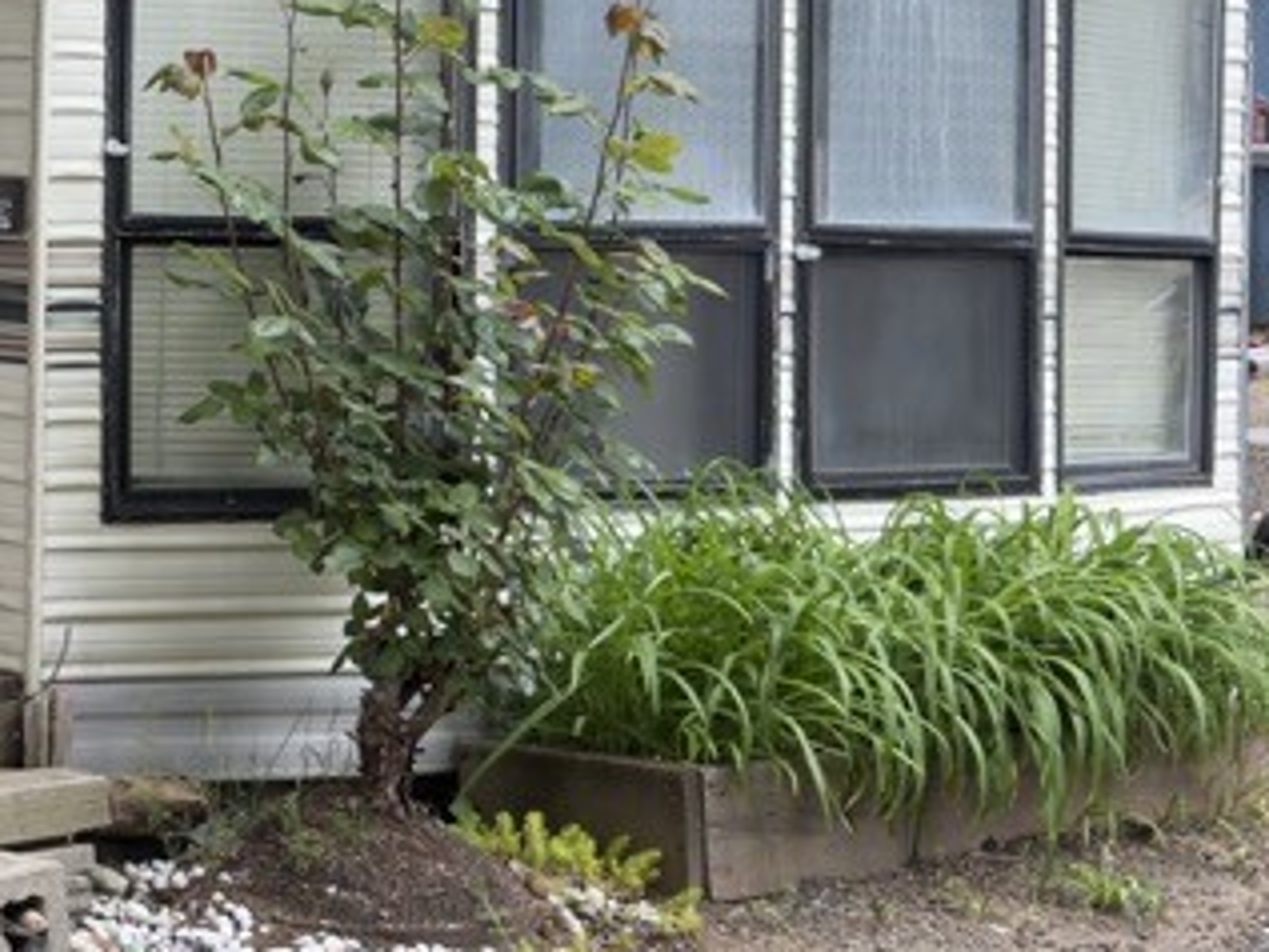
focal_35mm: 105
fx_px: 3851
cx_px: -809
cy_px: 212
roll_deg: -1.4
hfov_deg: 16.5
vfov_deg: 14.0
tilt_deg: -1.4
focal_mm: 6.76
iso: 100
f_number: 1.78
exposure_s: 1/108
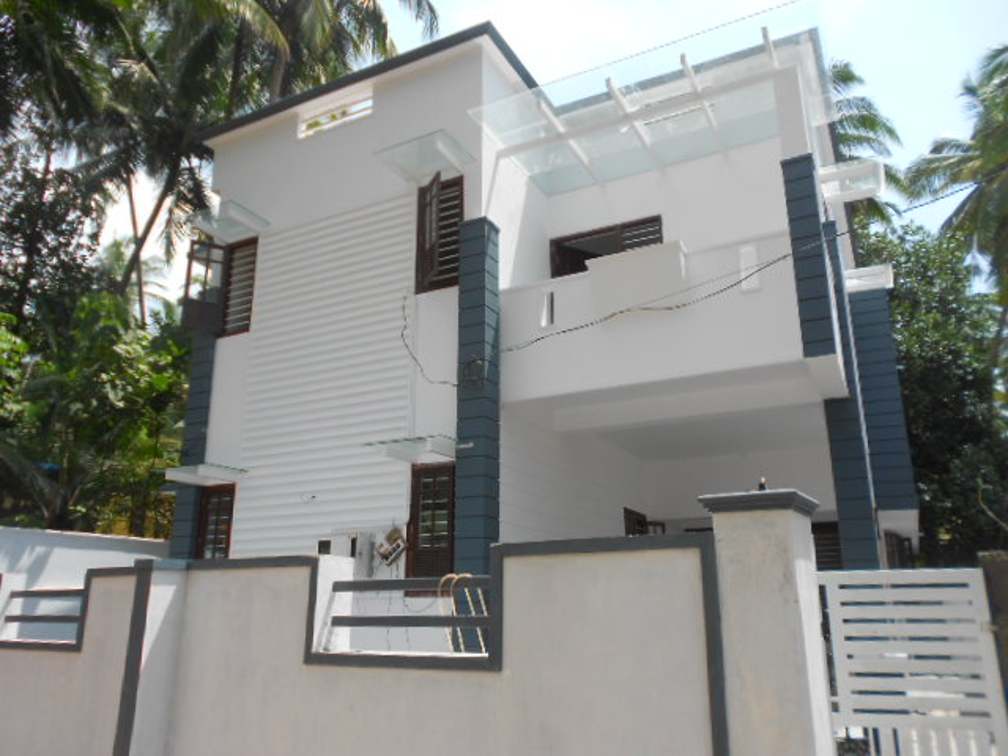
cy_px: 378
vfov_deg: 53.1
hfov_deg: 67.3
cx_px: 504
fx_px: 757
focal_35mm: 26
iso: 80
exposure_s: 1/640
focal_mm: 4.6
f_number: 3.2
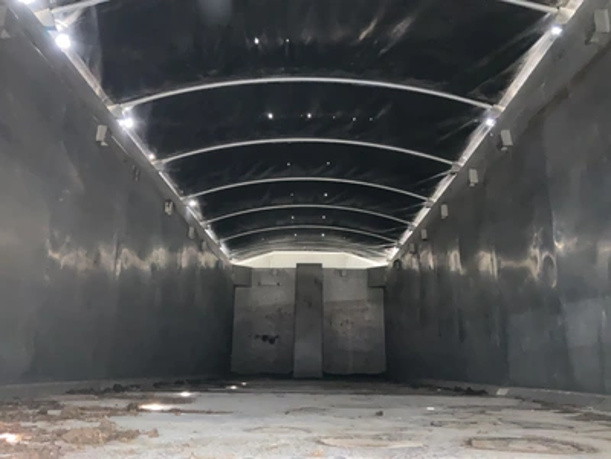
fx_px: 512
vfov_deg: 48.2
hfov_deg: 61.7
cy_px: 230
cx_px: 306
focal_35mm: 29
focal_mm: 3
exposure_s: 1/26
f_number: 1.8
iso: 250
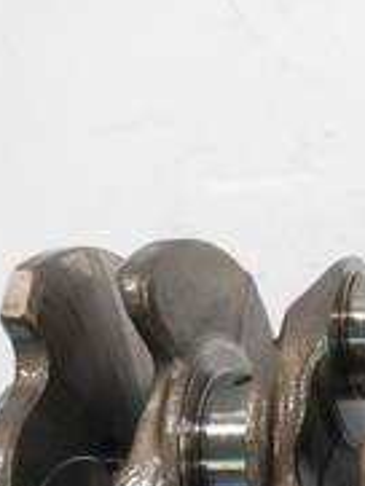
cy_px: 454
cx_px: 561
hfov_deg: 15.8
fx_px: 1194
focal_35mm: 85
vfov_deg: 22.4
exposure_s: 1/60
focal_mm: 16
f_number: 3.8
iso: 500
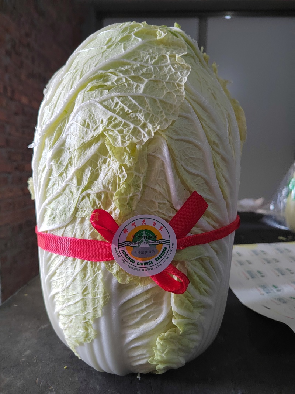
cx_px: 148
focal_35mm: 23
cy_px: 197
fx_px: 261
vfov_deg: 73.9
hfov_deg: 58.9
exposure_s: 1/100
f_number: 1.9
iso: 728
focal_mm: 5.52
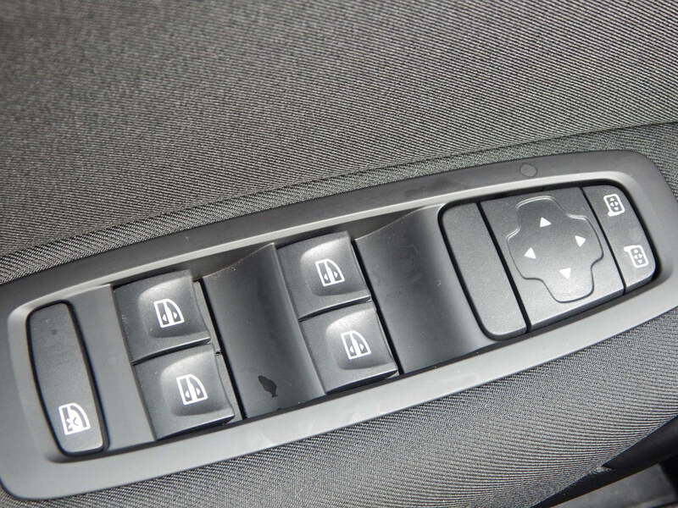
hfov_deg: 31.7
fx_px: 1195
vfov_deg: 24.0
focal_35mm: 61
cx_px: 339
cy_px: 254
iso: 400
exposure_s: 1/25
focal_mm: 10.9
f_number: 4
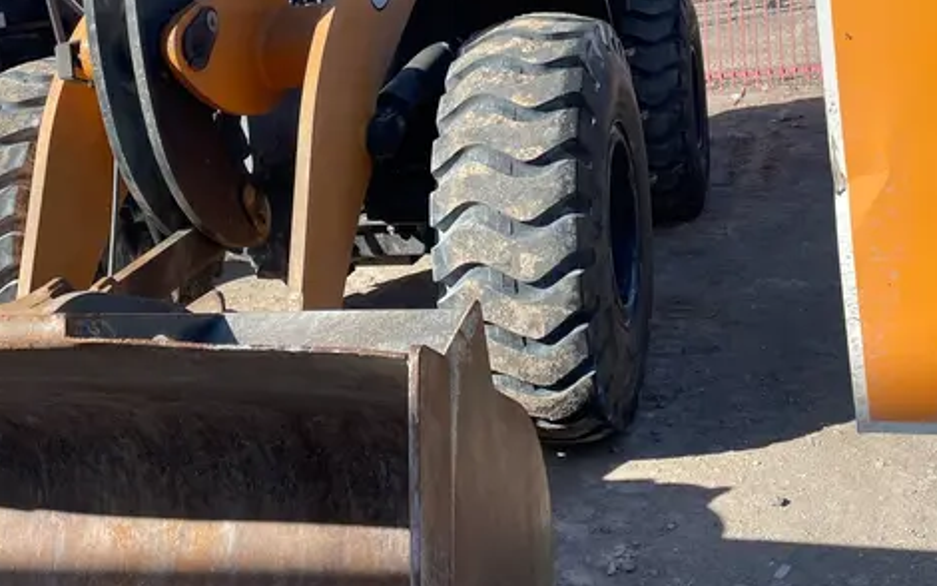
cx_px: 431
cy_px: 156
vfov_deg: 29.5
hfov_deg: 46.2
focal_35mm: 43
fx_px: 1098
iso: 50
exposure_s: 1/2817
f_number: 1.6
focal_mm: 4.2
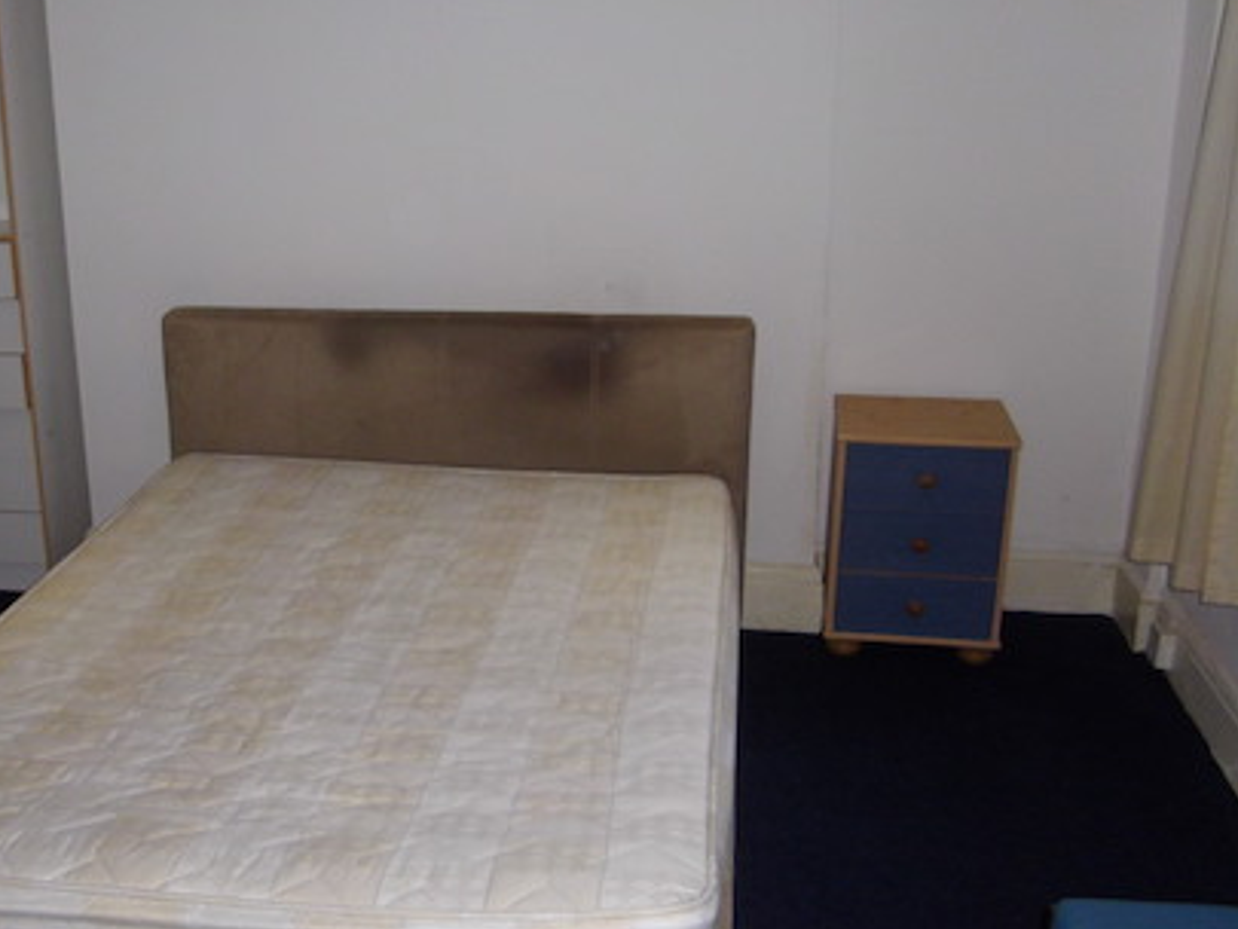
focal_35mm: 40
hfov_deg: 46.3
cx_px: 446
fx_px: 1431
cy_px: 516
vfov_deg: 35.9
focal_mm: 4.9
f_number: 3.2
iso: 140
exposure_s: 1/50
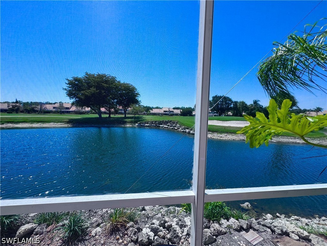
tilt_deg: -4.3
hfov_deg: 102.1
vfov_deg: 85.7
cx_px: 164
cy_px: 123
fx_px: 132
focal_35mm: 14
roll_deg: -2.0
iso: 50
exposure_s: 1/1449
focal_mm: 2.22
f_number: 2.2
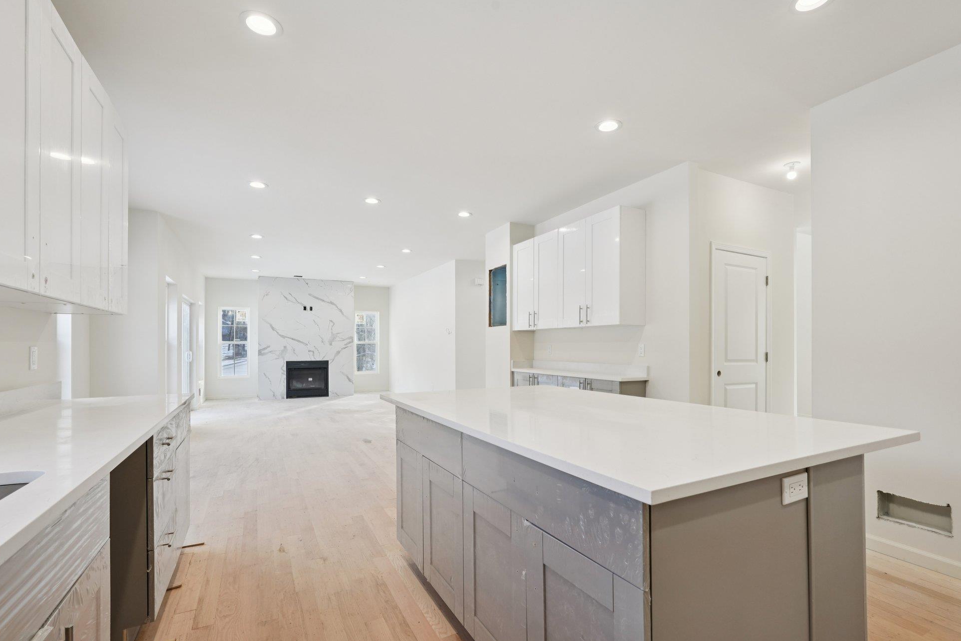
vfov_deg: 68.7
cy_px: 338
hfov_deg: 91.5
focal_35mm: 18
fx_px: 468
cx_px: 487
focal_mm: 16.5
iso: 250
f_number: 9
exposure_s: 1/30
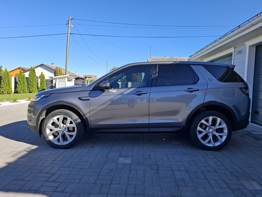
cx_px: 131
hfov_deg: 73.9
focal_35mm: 23
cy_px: 98
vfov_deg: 58.9
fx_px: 174
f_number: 1.8
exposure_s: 1/1462
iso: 50
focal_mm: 5.54
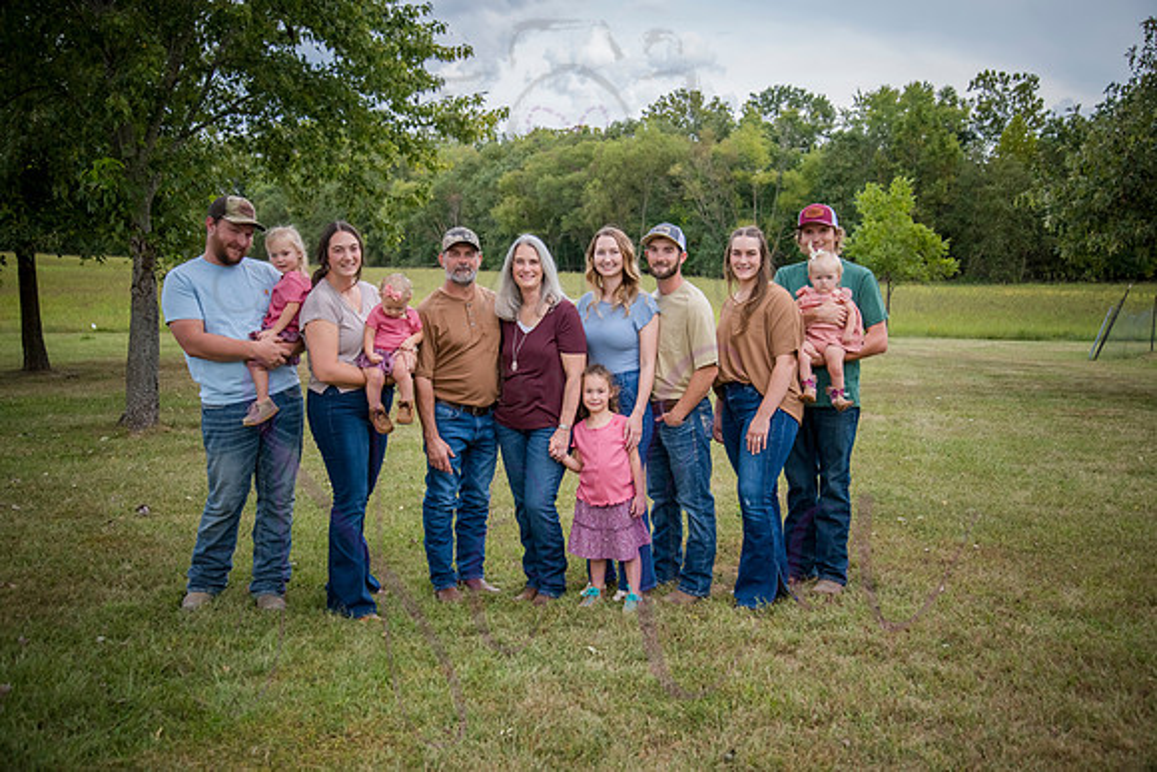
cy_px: 386
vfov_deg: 35.1
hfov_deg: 50.7
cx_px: 578
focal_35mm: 38
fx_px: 1222
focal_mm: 38
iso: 400
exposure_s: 1/500
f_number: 5
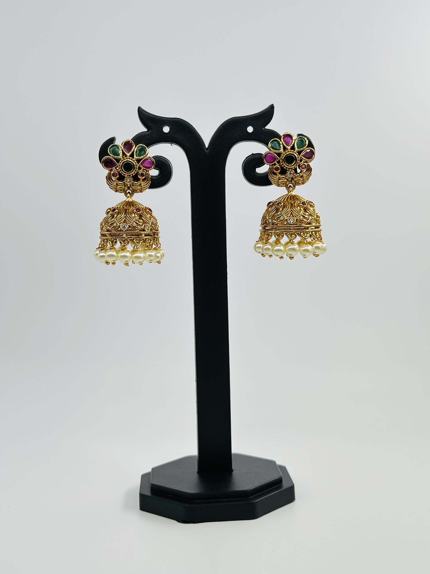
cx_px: 215
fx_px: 795
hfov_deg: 30.3
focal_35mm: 48
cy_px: 287
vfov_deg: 39.7
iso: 80
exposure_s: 1/1541
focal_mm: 6.86
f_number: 1.78
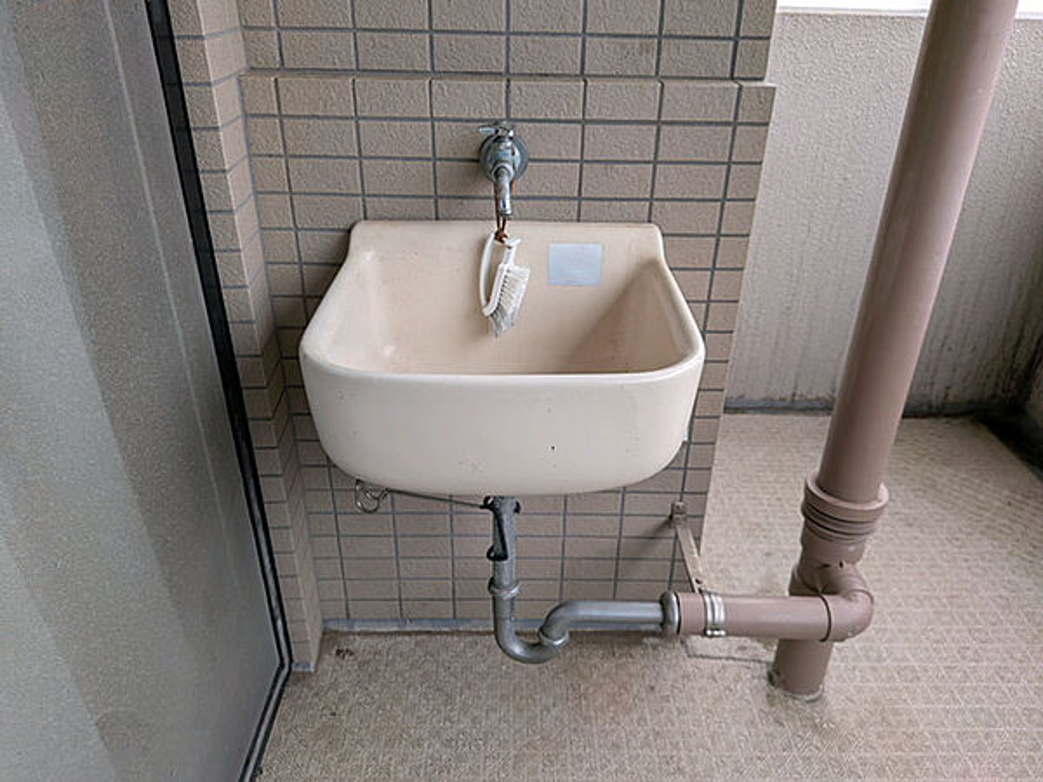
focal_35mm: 24
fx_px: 723
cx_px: 522
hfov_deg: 71.6
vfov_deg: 56.8
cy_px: 391
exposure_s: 1/429
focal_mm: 4.53
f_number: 1.7
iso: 29
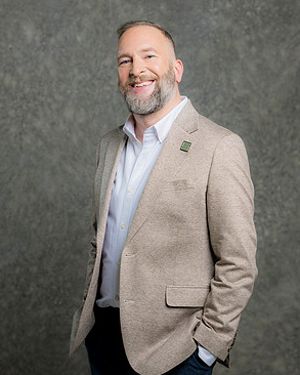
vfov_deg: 19.6
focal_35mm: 98
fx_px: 1087
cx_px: 149
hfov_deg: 15.7
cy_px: 202
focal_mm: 85
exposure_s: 1/200
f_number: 5
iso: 125
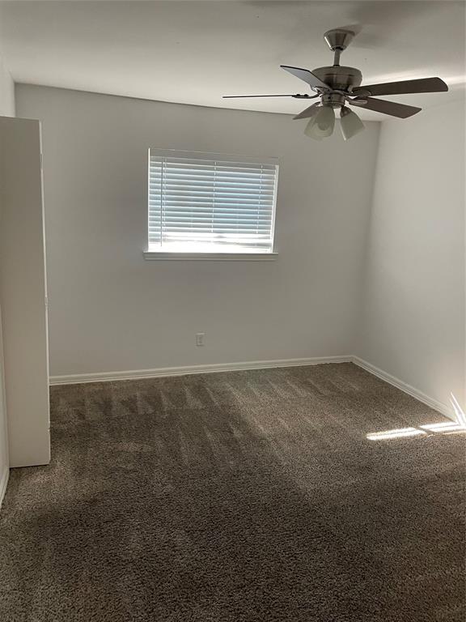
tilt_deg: -10.8
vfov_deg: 67.3
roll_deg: -3.7
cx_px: 233
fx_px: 467
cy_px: 311
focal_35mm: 26
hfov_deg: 53.1
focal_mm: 4.2
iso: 250
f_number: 1.6
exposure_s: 1/60
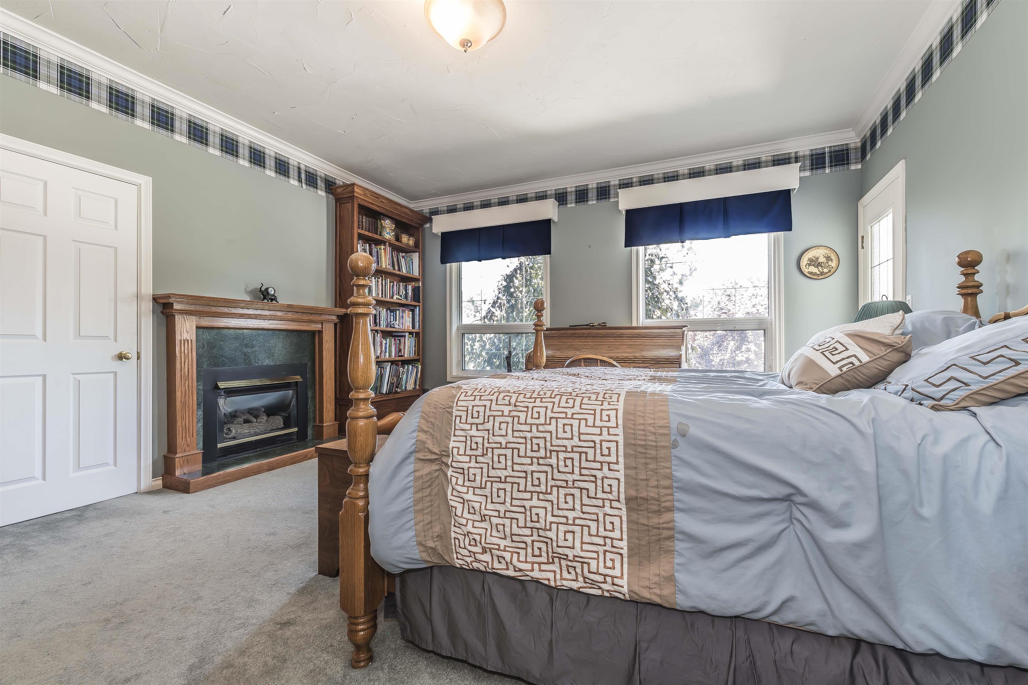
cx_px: 514
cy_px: 342
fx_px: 428
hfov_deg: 100.4
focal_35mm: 15
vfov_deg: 77.3
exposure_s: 1/1.67
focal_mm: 10
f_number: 9
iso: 100
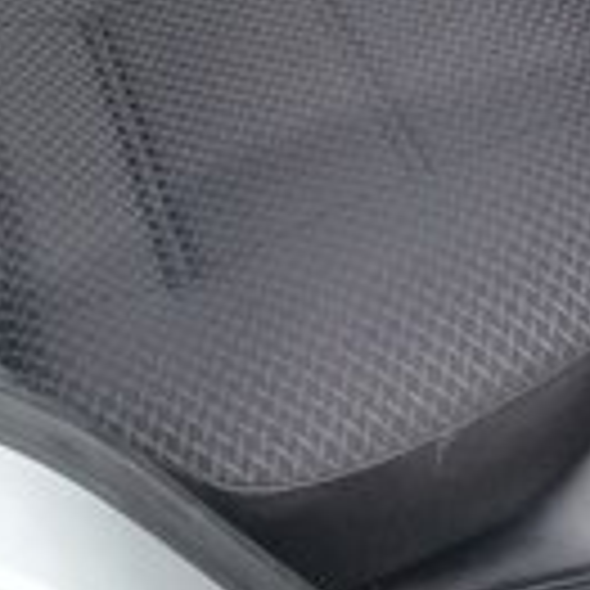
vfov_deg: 15.7
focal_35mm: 104
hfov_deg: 16.2
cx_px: 680
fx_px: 2005
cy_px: -221
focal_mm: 3.3
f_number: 2.2
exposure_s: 1/33
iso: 100
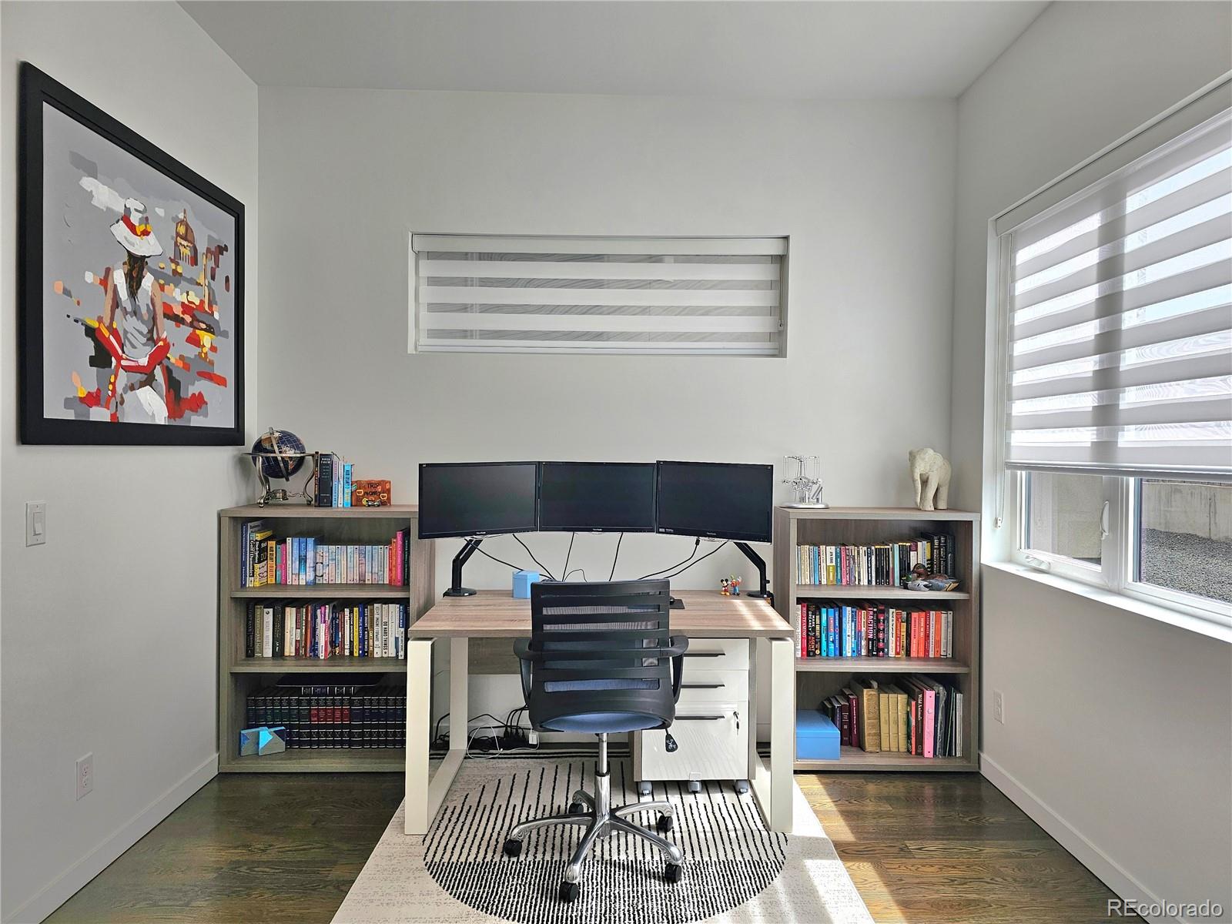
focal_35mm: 23
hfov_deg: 73.9
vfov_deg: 58.9
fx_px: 819
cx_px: 616
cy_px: 462
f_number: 1.7
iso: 16
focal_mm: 6.3
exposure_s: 1/120
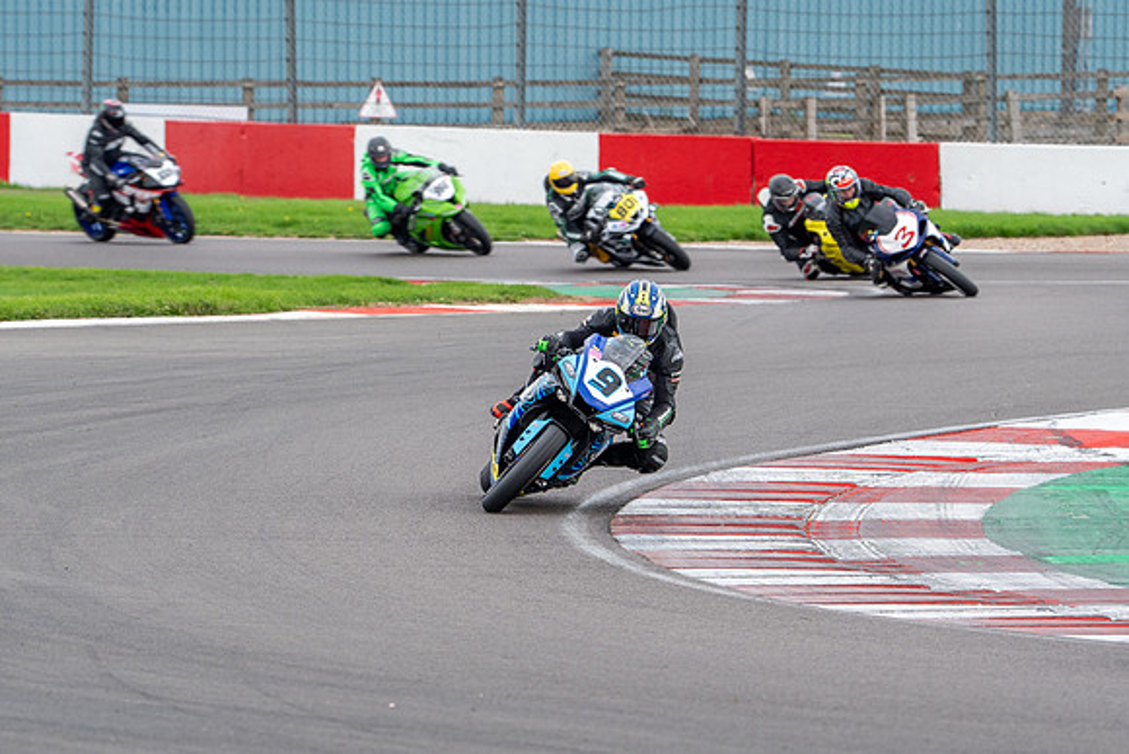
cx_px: 557
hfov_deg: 6.0
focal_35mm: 344
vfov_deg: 4.0
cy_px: 378
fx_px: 10801
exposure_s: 1/250
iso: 500
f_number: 6.3
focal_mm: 251
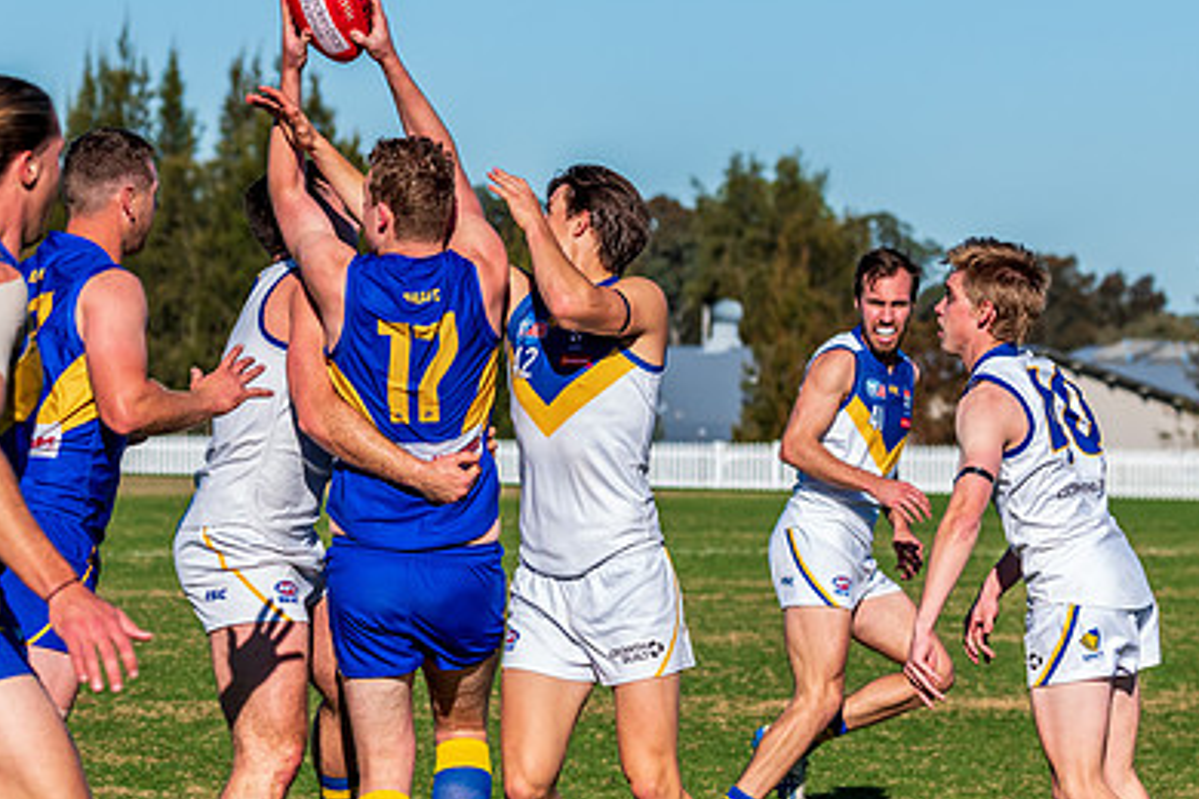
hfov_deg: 9.2
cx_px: 440
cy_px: 395
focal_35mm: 223
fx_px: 7427
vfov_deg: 6.2
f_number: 10
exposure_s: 1/2000
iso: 800
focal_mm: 150
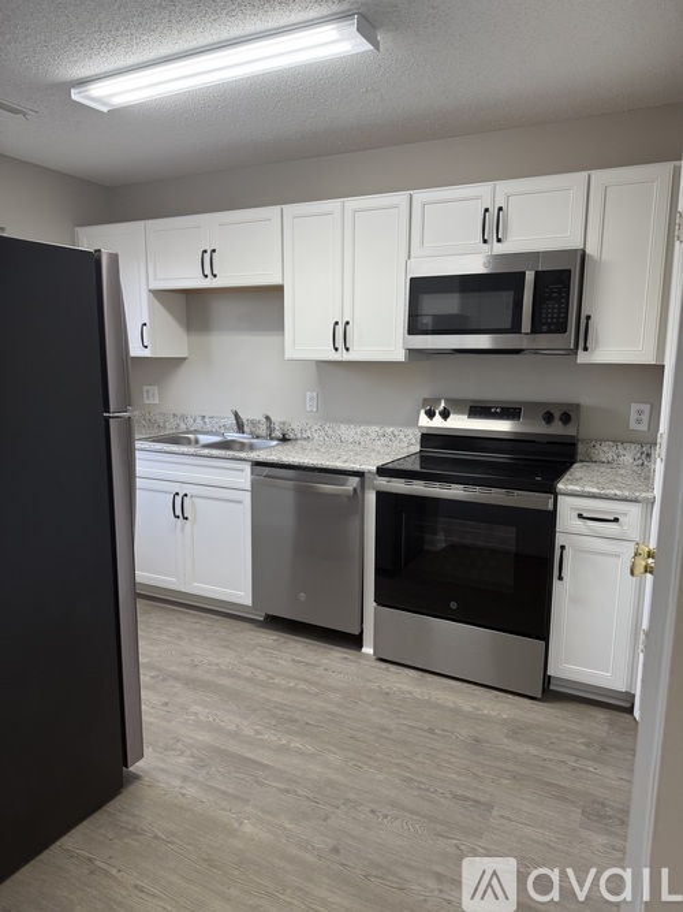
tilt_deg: -10.2
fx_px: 632
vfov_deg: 71.6
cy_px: 456
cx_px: 342
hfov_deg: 56.8
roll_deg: -1.2
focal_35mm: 24
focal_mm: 6.76
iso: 125
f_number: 1.78
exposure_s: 1/120
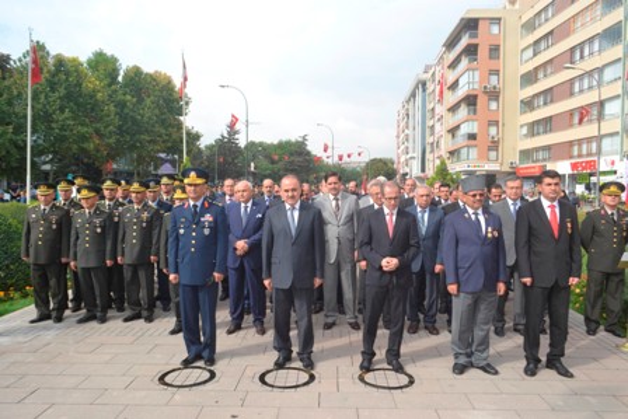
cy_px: 210
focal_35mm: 27
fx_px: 471
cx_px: 314
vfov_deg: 48.0
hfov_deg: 67.4
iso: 100
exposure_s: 1/200
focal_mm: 18
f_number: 7.1
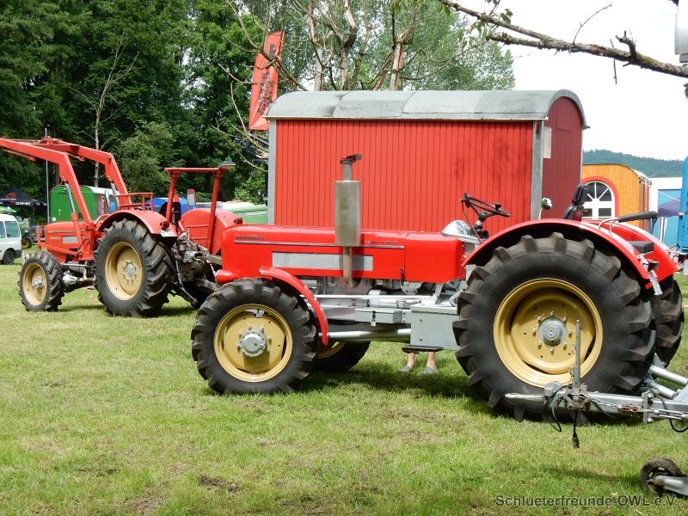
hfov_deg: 32.2
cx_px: 344
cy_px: 258
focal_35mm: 60
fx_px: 1193
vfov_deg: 24.4
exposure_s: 1/320
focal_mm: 10.7
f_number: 4.5
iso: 125
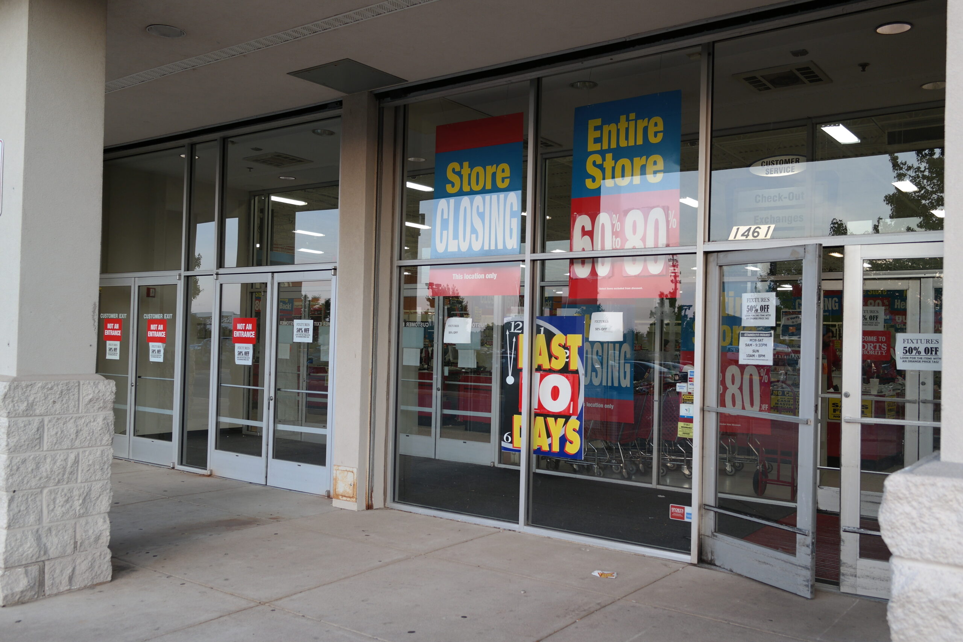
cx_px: 482
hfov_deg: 61.9
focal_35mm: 30
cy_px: 321
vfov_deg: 43.6
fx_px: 802
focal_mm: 20
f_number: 3.5
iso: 100
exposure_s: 1/80
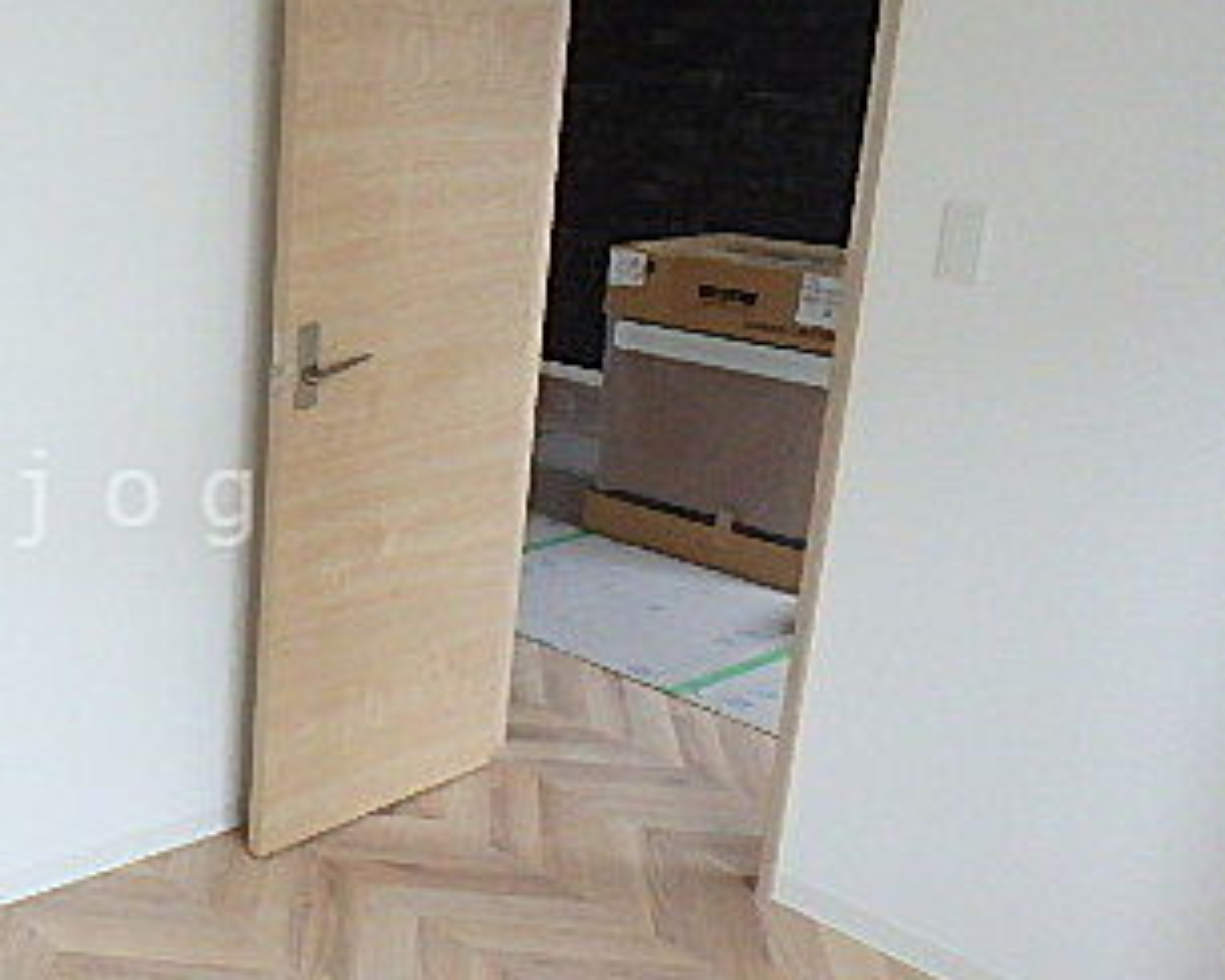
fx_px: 1559
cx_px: 0
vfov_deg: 34.9
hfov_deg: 38.2
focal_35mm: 43
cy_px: 498
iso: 400
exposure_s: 1/30
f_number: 3.5
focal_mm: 3.7
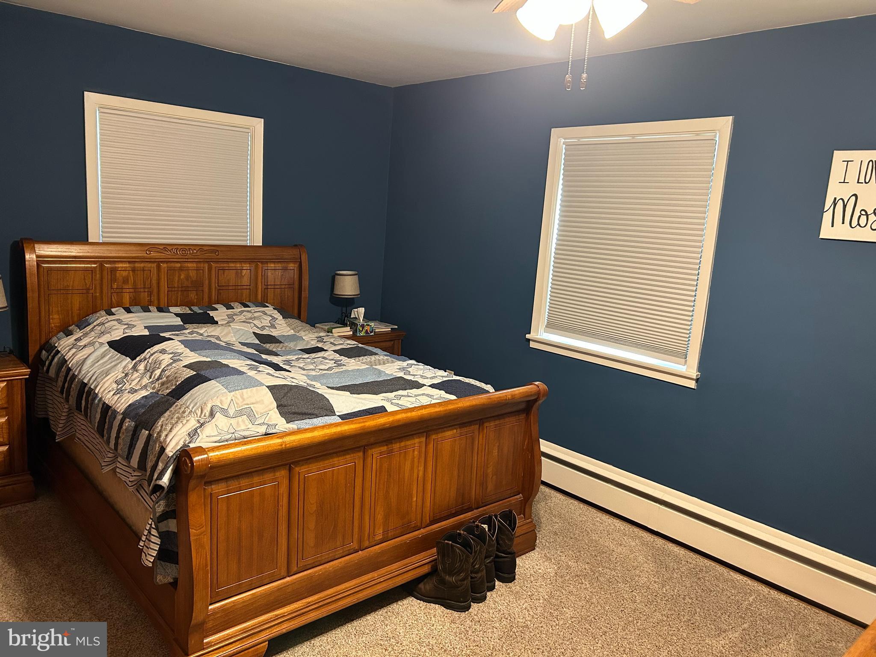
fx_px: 658
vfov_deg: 53.1
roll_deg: -3.5
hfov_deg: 67.3
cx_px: 438
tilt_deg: -10.0
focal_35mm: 26
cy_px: 328
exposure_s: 1/60
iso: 320
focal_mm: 5.7
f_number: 1.5
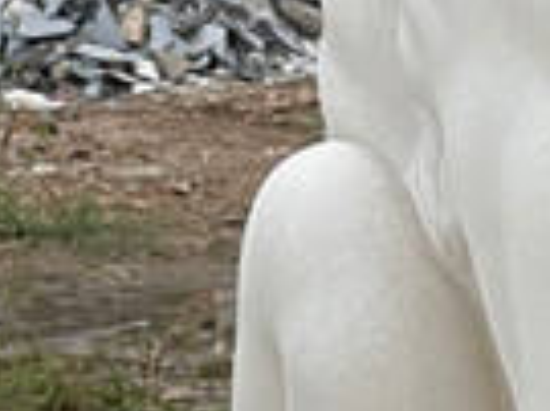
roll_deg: +0.2
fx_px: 7525
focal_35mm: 474
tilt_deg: -4.0
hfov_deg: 4.1
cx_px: 1300
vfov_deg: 3.1
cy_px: -171
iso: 20
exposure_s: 1/935
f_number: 2.2
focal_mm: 7.5
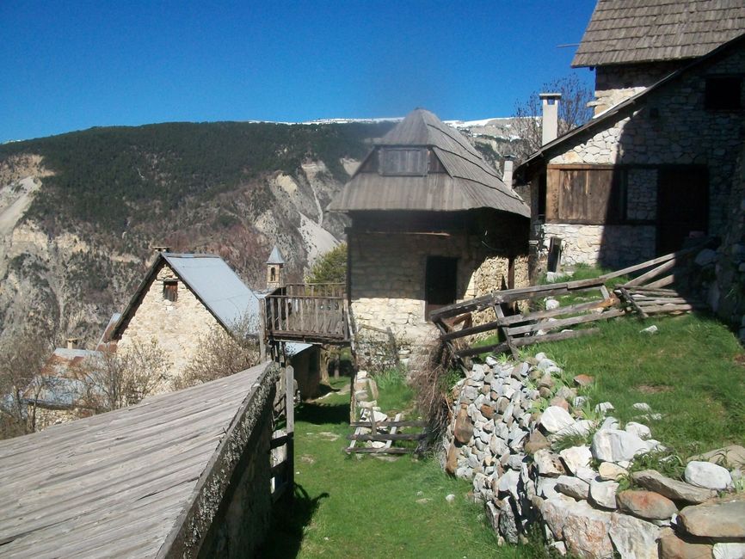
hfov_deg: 53.9
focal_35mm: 34
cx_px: 372
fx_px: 732
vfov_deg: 41.8
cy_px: 280
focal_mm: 5.7
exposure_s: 1/640
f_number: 5.5
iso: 80
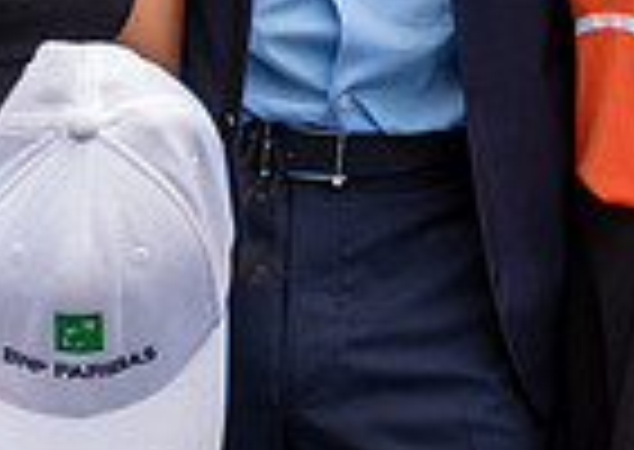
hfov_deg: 15.6
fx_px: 2299
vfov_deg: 10.7
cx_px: 503
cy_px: -268
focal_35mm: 128
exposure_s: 1/800
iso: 200
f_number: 4
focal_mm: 24
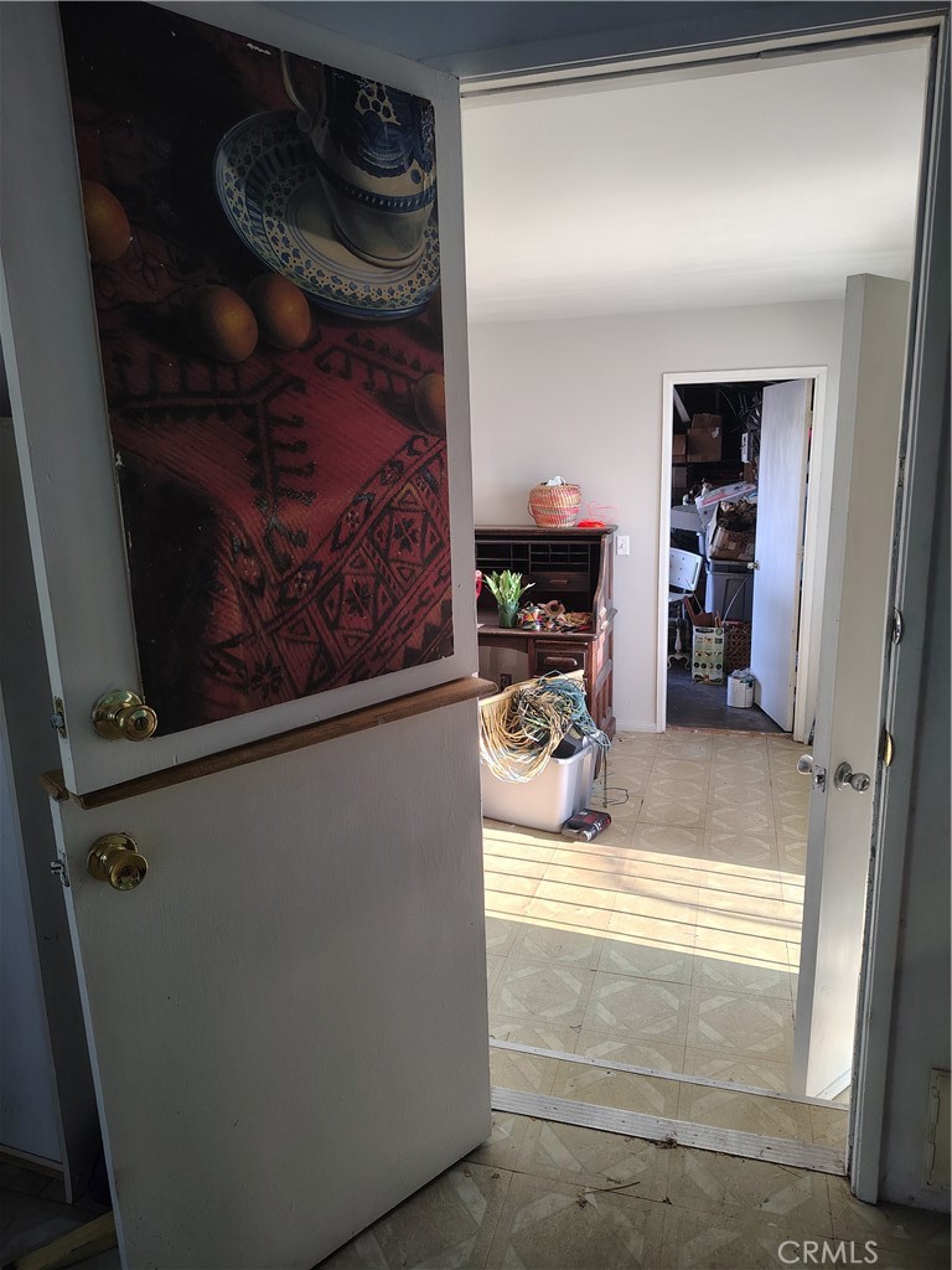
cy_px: 635
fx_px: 880
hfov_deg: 56.8
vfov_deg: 71.6
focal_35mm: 24
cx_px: 476
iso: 632
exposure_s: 1/120
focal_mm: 5.56
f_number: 1.8
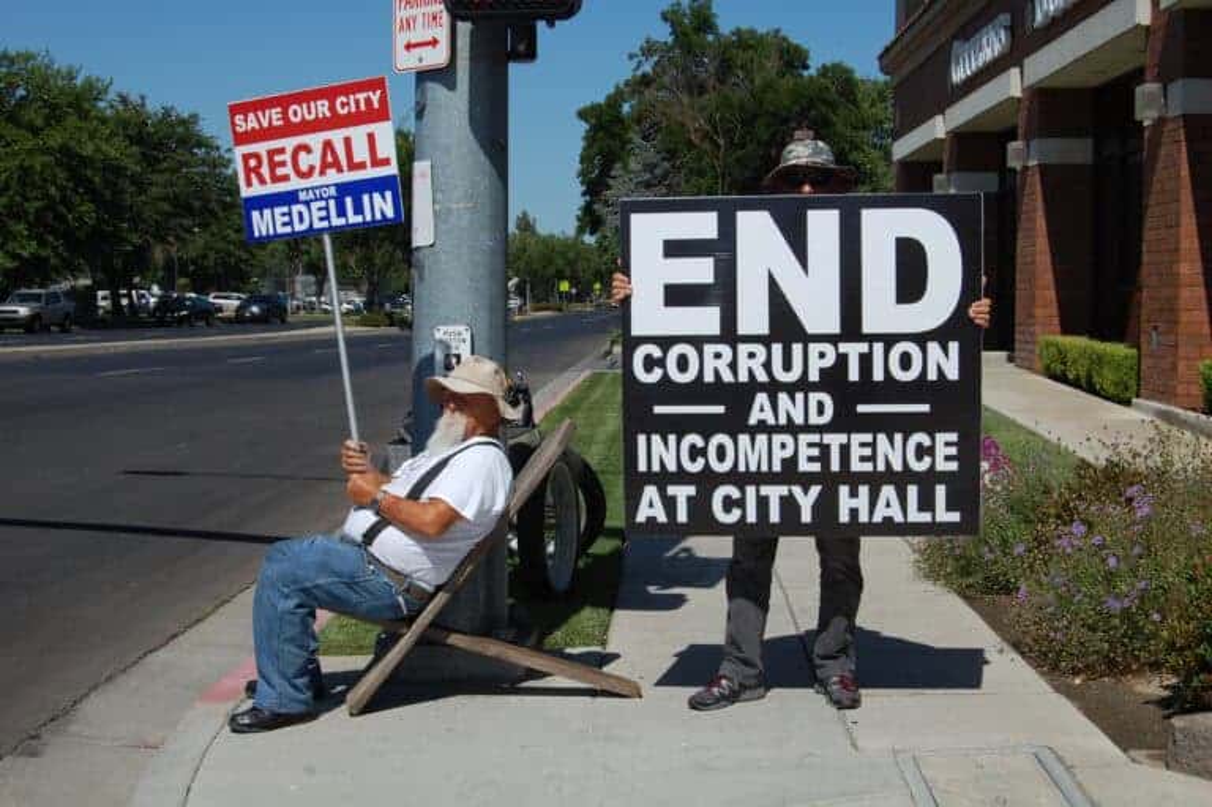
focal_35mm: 57
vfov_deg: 23.7
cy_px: 404
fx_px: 1918
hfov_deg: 35.1
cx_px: 606
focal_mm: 38
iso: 200
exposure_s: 1/500
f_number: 11
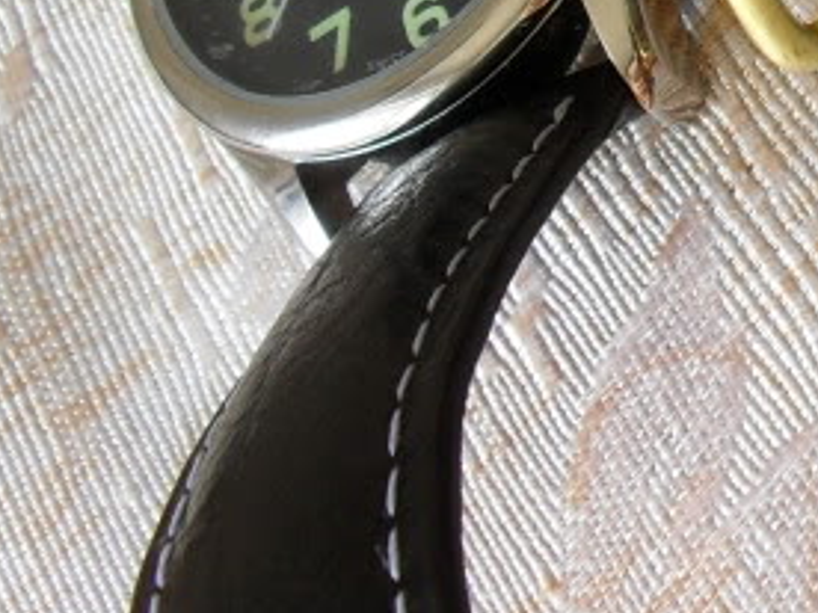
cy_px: -421
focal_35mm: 130
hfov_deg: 13.7
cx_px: 1432
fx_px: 3072
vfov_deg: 10.8
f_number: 3.2
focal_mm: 6.3
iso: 100
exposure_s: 1/90
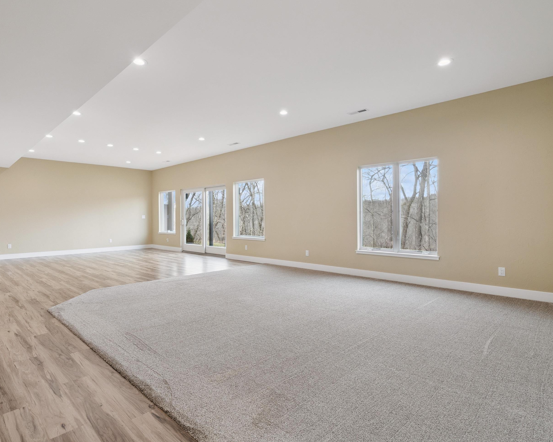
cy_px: 219
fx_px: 311
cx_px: 256
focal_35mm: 19
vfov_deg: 70.8
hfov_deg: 83.2
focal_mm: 16
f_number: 10
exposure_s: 1/40
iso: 800
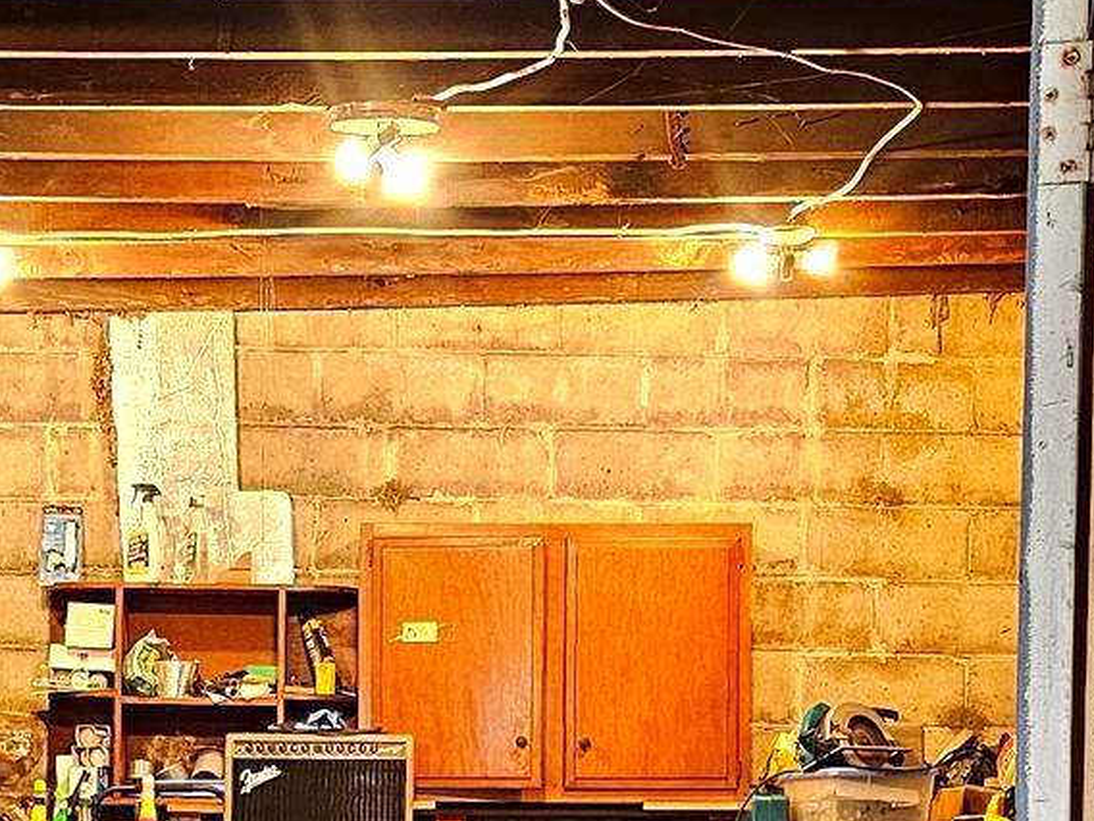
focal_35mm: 83
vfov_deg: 17.2
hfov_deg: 23.4
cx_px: 335
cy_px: 902
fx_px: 2623
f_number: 1.7
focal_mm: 6.3
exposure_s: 1/120
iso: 800
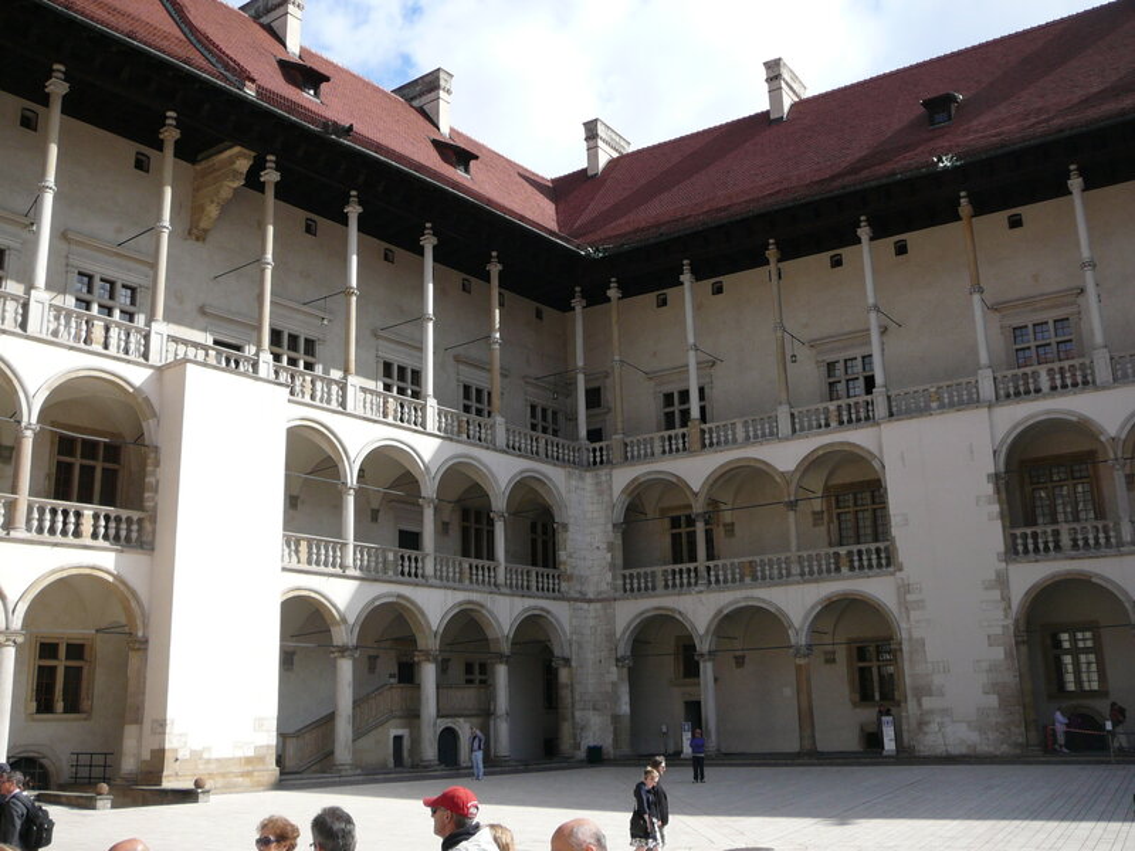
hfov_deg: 52.6
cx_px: 568
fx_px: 1148
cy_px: 426
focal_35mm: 35
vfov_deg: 40.7
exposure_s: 1/1000
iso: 80
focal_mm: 5.2
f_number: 2.8
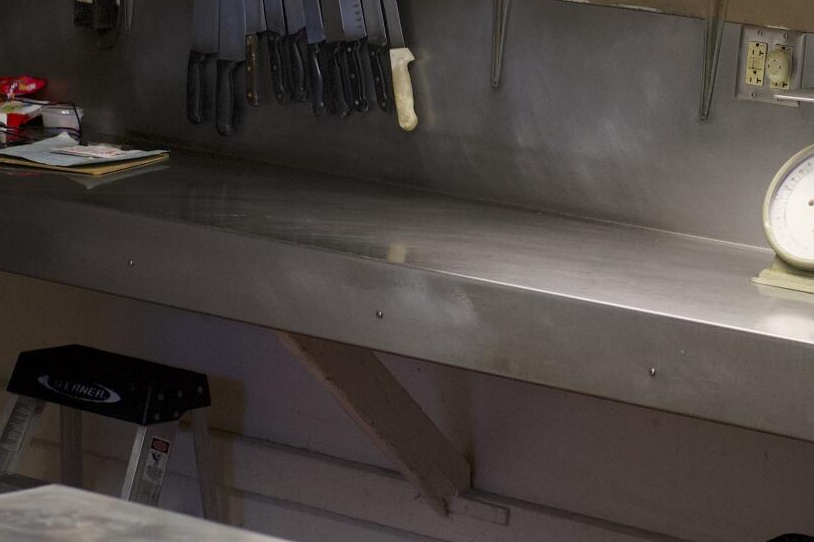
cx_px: 575
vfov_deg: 10.6
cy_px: 291
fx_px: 2916
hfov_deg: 15.8
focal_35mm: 129
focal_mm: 35
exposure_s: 1/400
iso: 2000
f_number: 3.5
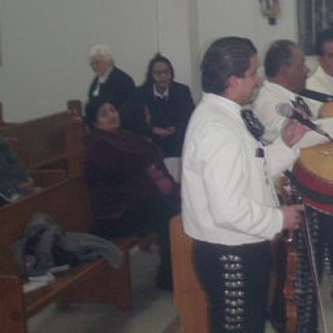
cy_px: 84
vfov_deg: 20.3
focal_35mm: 85
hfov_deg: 19.1
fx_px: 925
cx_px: 417
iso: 200
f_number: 3.5
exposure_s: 1/30
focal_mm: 6.7
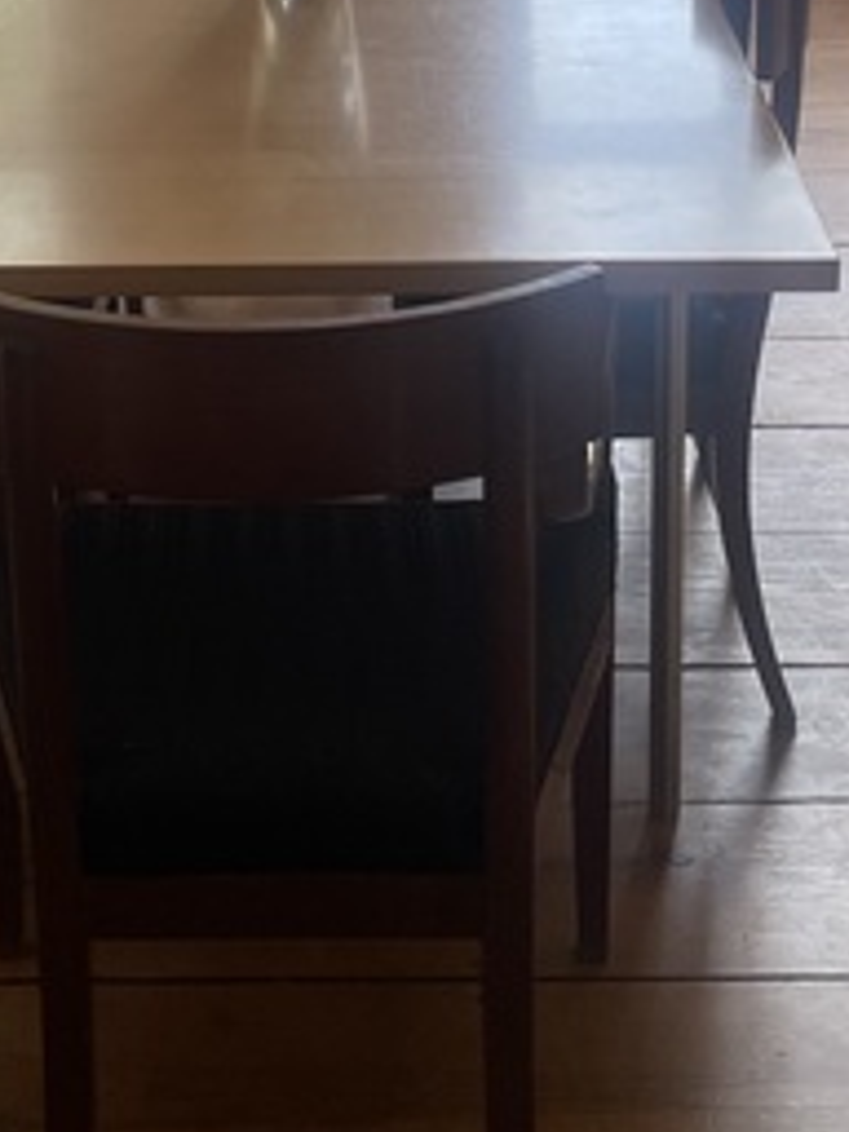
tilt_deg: -17.0
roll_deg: +3.0
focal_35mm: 78
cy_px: -71
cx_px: 230
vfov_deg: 23.7
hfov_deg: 18.8
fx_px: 2551
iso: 40
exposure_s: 1/121
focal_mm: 4.2
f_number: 1.6
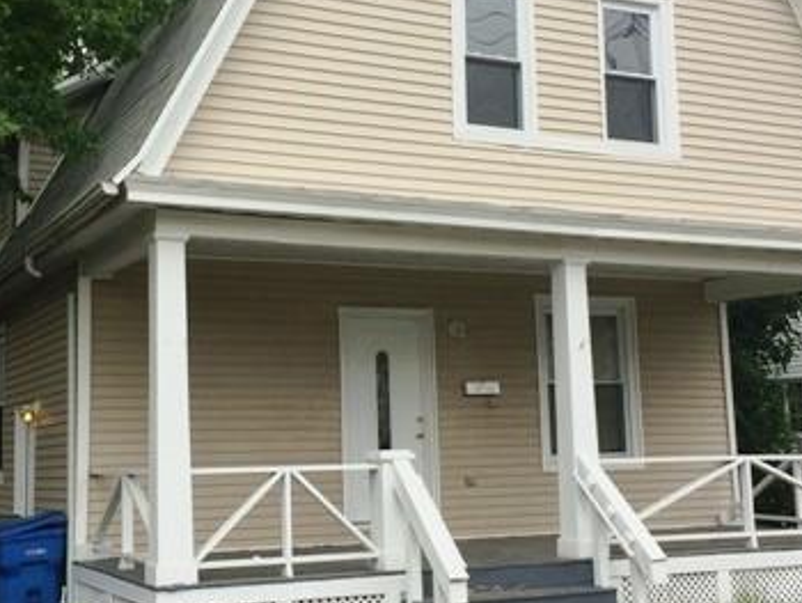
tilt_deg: +7.5
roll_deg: +1.5
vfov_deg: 27.6
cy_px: 300
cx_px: 323
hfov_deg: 36.0
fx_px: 1229
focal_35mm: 53
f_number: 2.2
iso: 32
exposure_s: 1/1414
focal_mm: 4.15
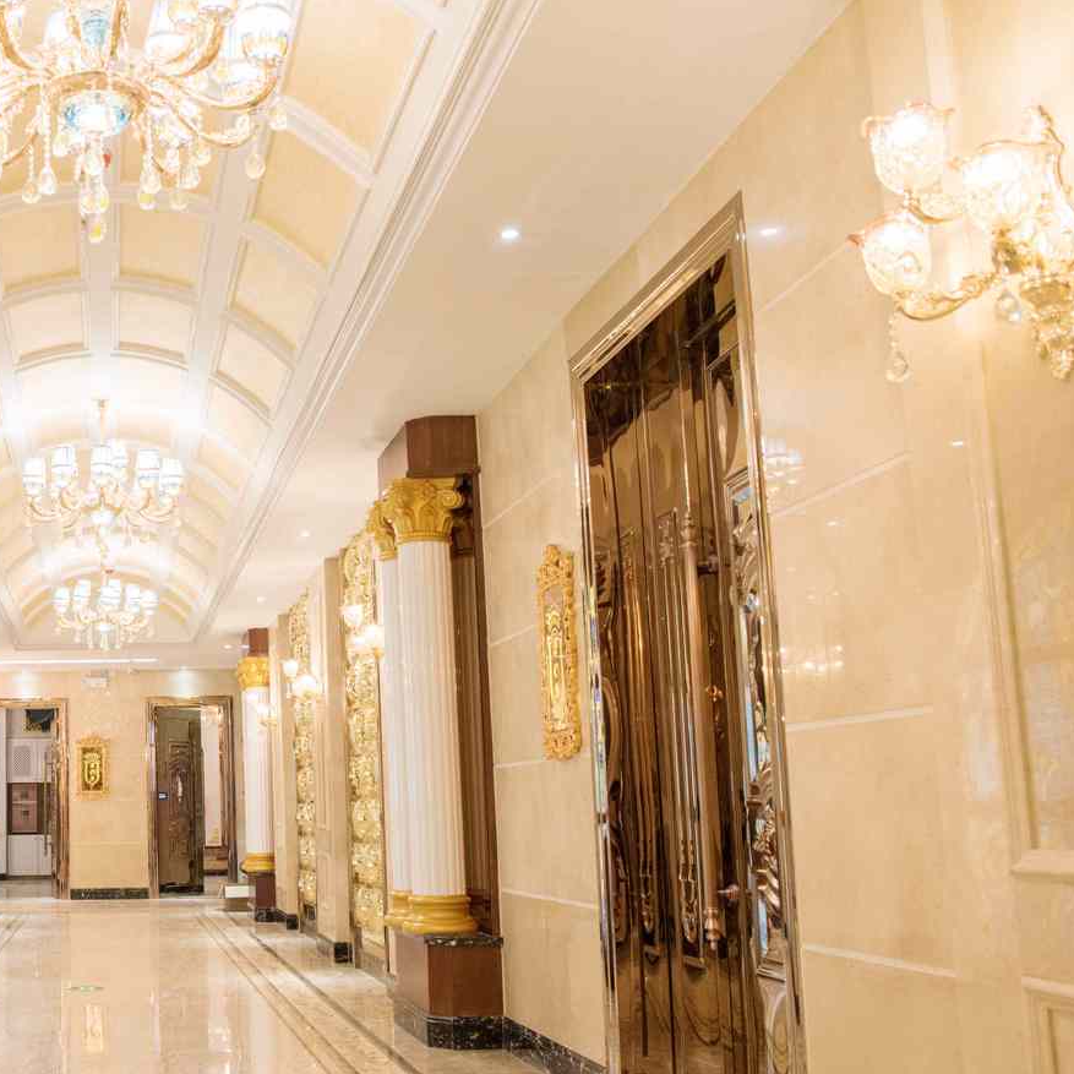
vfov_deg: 40.9
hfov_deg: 38.1
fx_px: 1439
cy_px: 600
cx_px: 102
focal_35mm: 41
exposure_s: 1/30
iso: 500
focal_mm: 24
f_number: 4
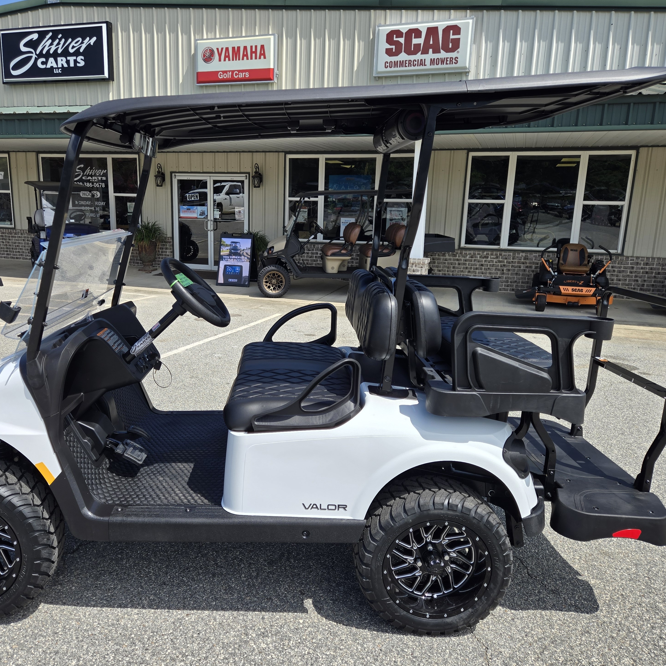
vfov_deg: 57.3
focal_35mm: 28
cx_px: 306
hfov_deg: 57.2
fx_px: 609
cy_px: 333
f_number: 1.8
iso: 25
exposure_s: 1/1576
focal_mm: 5.4
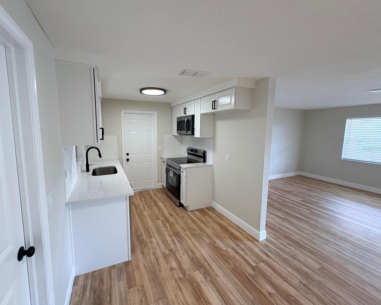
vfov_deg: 84.0
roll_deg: -0.9
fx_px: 169
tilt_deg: -6.6
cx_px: 178
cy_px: 149
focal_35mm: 15
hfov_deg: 96.7
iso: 160
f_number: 2.2
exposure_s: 1/120
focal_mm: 2.22
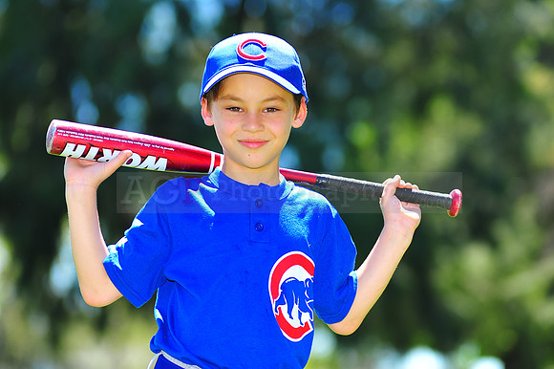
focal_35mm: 180
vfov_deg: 7.6
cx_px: 277
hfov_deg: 11.4
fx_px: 2768
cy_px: 184
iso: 200
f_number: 5
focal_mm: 180
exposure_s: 1/320
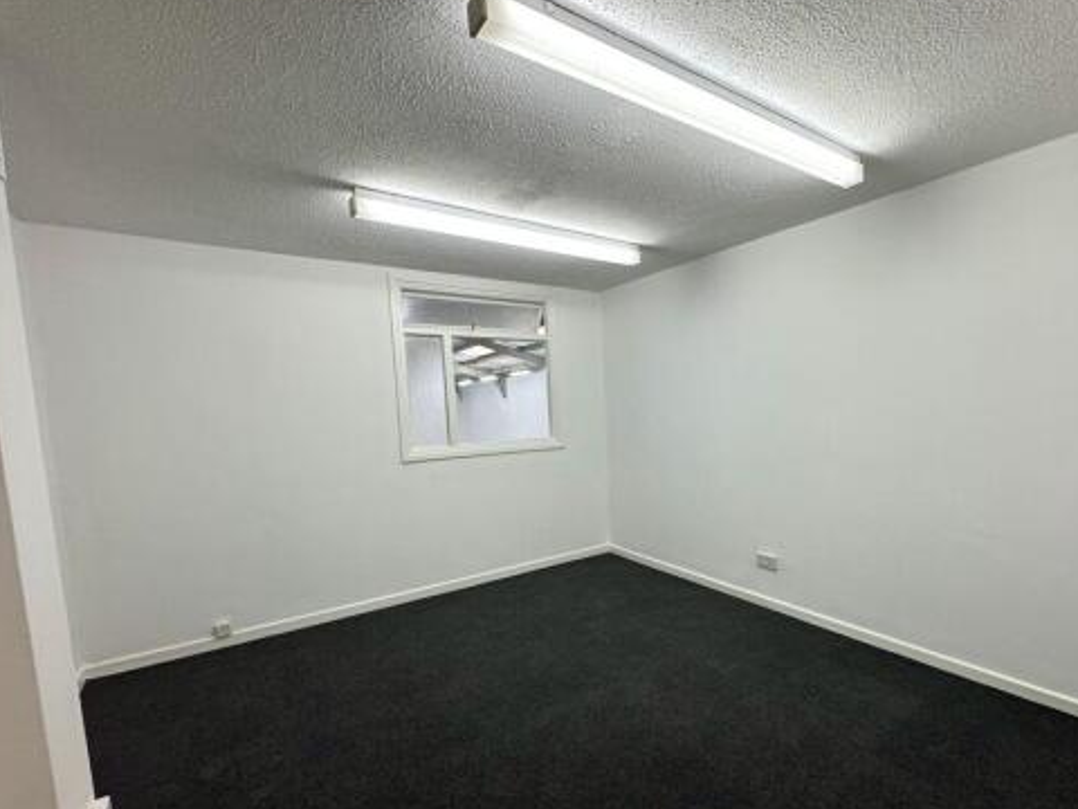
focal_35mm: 17
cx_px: 632
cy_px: 457
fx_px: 529
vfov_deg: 74.4
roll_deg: +3.3
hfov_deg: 90.2
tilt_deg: -4.7
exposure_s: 1/100
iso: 250
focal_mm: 2.22
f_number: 2.2
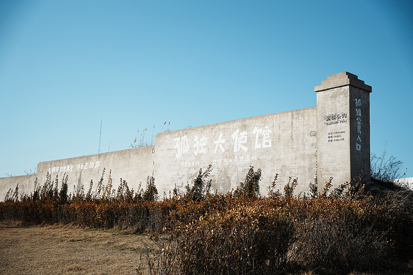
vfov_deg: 31.3
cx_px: 206
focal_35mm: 43
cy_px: 138
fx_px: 491
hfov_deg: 45.6
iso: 125
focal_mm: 42.8
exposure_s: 1/4000
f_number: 2.8
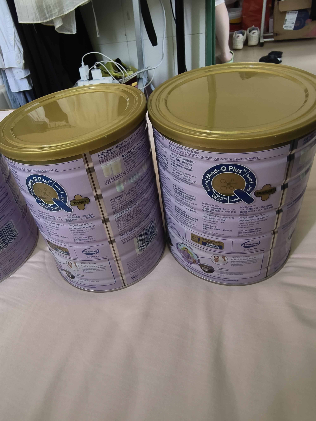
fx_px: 304
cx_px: 158
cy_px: 210
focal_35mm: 25
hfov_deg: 54.9
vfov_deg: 69.4
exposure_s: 1/33.3
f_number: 2
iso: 905
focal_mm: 2.32
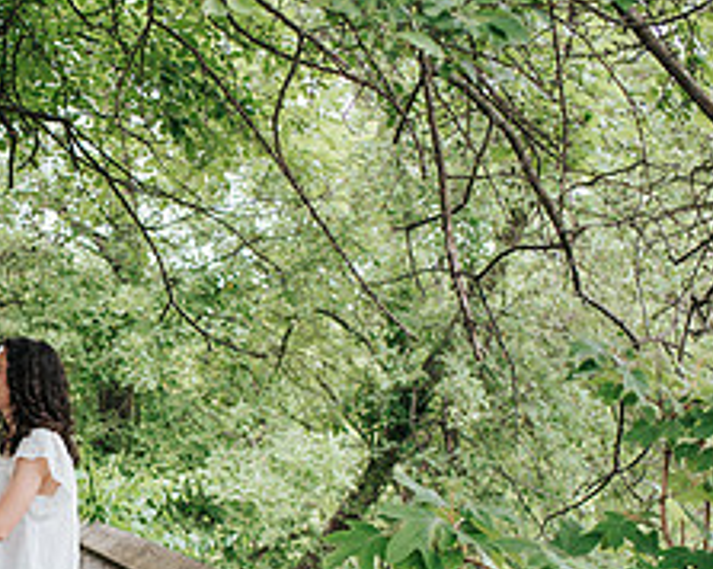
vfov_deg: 16.6
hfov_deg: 20.1
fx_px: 1919
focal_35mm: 91
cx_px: -82
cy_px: 522
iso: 560
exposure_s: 1/640
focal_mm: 35
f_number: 3.2
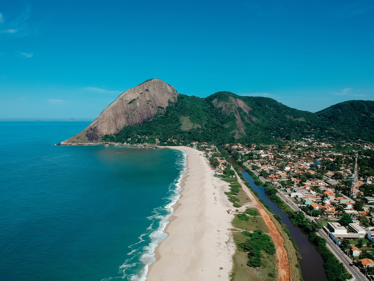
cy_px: 140
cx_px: 187
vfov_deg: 54.9
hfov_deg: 69.4
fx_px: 270
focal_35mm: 25
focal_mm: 4.5
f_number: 2.6
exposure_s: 1/1600
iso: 100
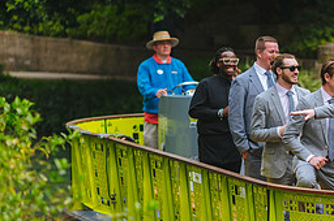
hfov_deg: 9.5
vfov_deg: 6.4
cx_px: 375
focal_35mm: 214
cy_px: 148
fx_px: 1983
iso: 200
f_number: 2
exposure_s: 1/2000
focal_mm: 85
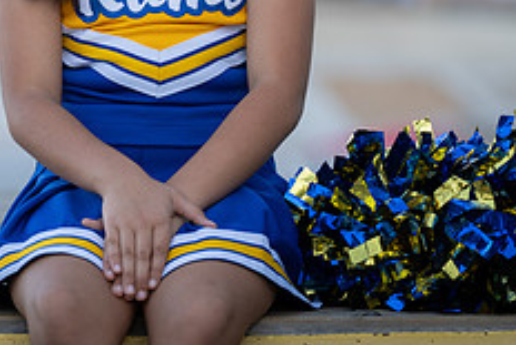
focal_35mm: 351
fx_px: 5034
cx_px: 142
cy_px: -70
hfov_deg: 5.9
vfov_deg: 3.9
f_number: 2.8
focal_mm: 136
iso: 125
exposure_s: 1/320
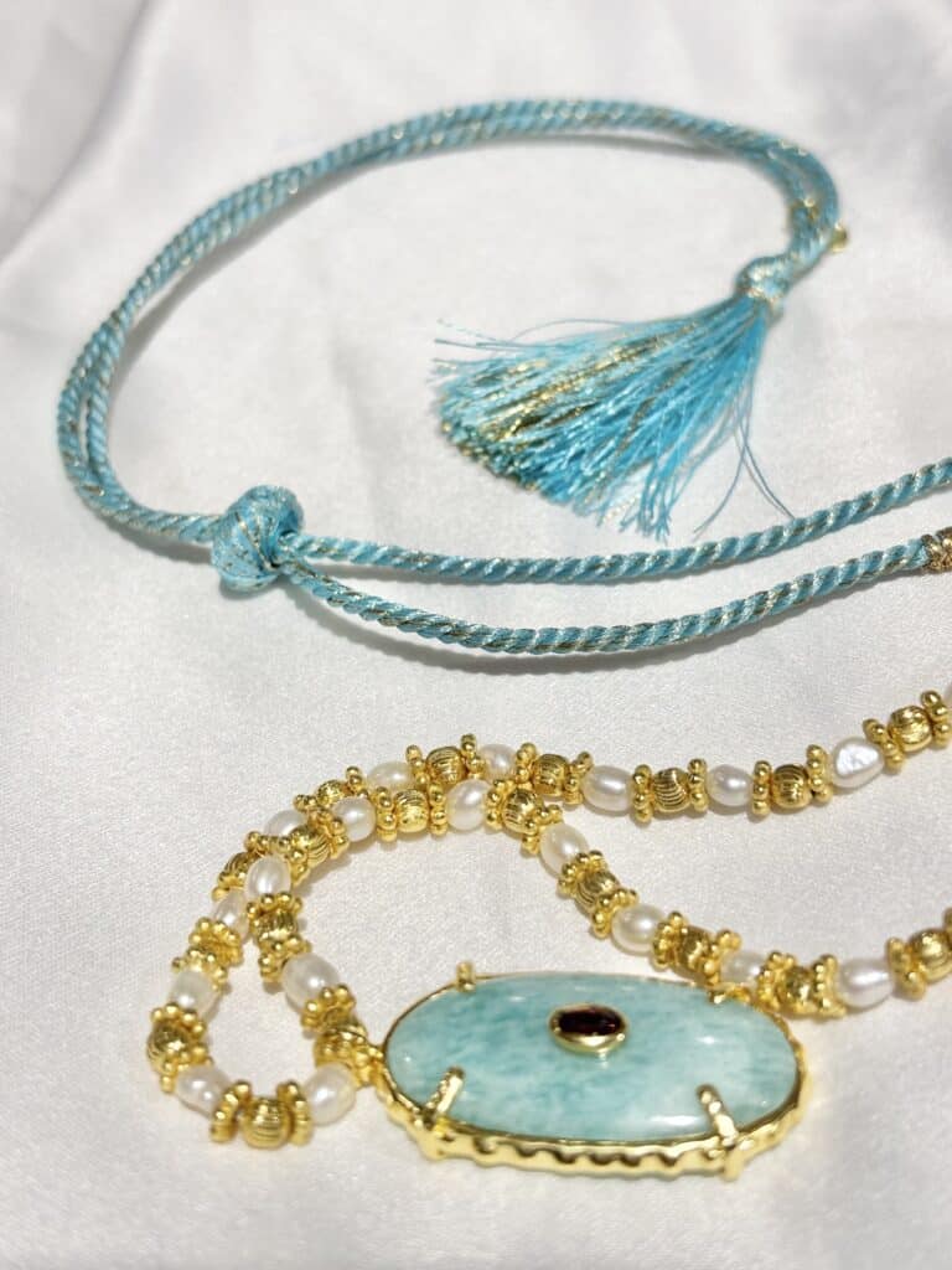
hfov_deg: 28.0
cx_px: 476
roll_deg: +11.0
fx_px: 1907
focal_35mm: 52
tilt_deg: -33.6
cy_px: 635
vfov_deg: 36.8
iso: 32
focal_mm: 5.96
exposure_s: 1/377
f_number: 1.6
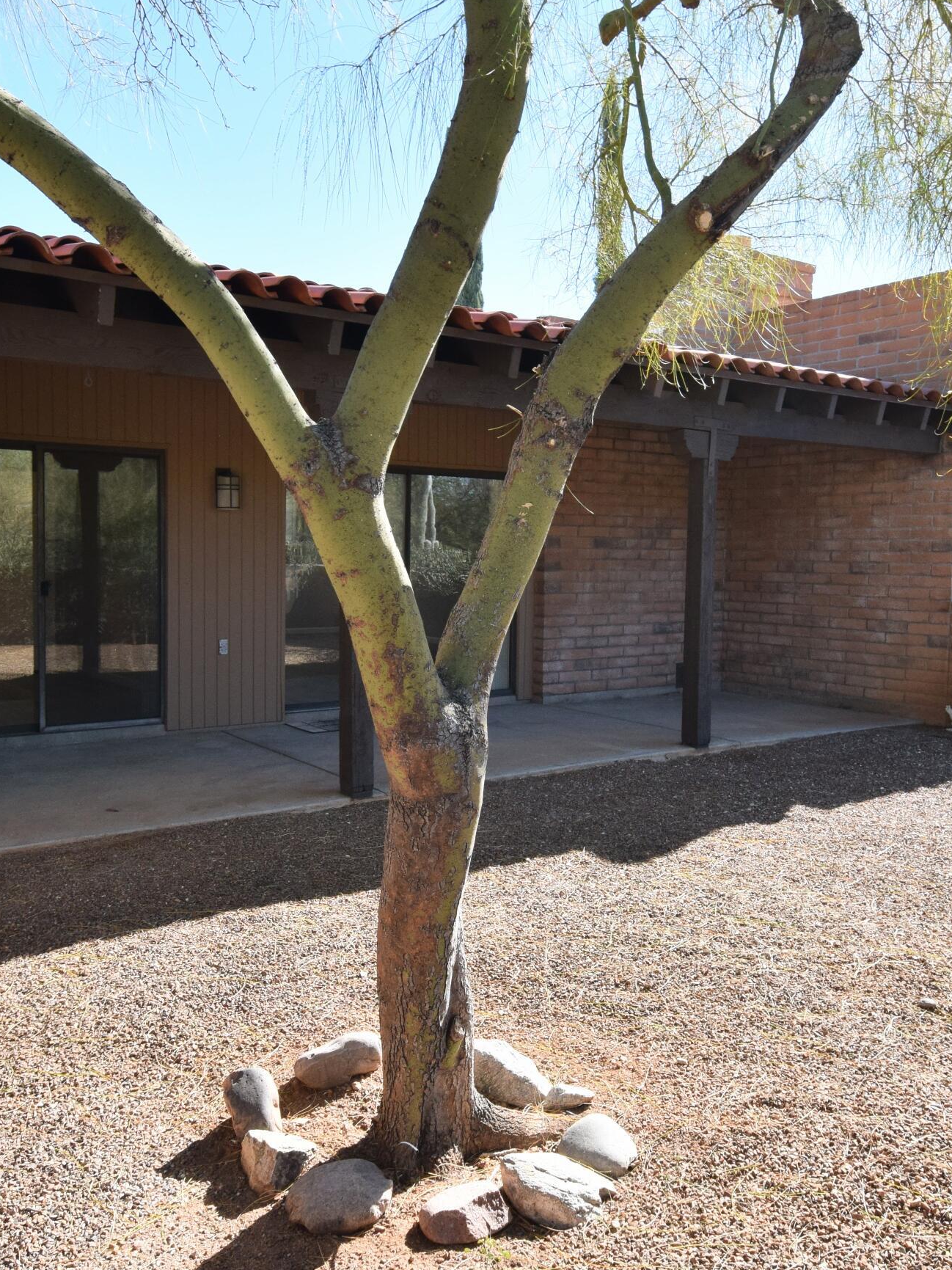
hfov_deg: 46.7
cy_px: 631
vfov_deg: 60.0
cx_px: 428
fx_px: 1100
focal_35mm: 30
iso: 400
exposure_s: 1/320
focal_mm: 12
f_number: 9
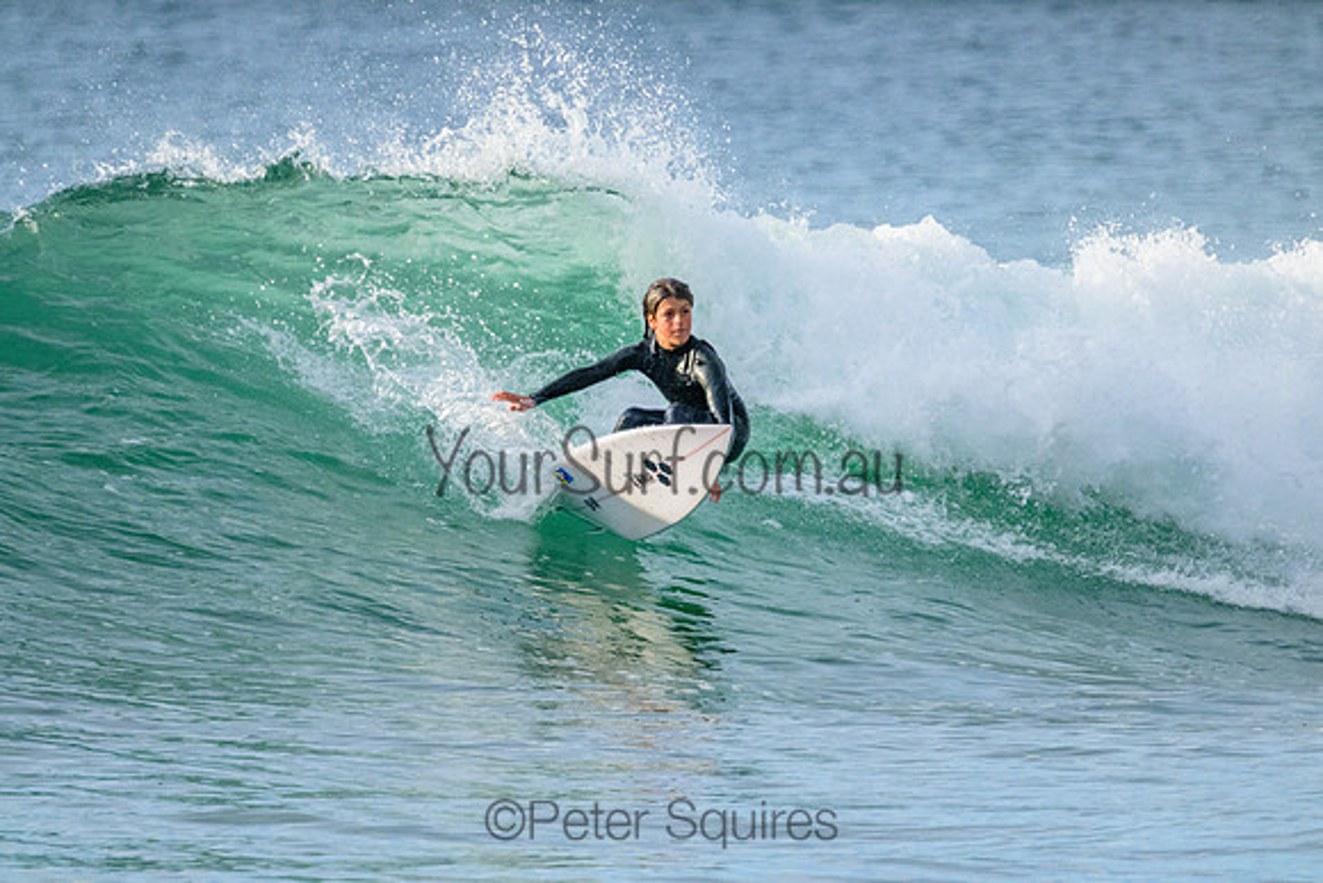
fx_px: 29406
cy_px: 442
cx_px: 662
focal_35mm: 800
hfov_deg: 2.6
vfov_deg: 1.7
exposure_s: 1/1250
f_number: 11
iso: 5000
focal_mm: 800
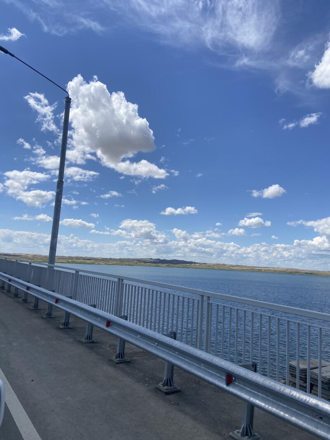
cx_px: 165
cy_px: 220
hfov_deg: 53.1
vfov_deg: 67.3
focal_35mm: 26
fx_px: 331
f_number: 1.8
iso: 32
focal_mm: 4.25
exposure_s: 1/5495
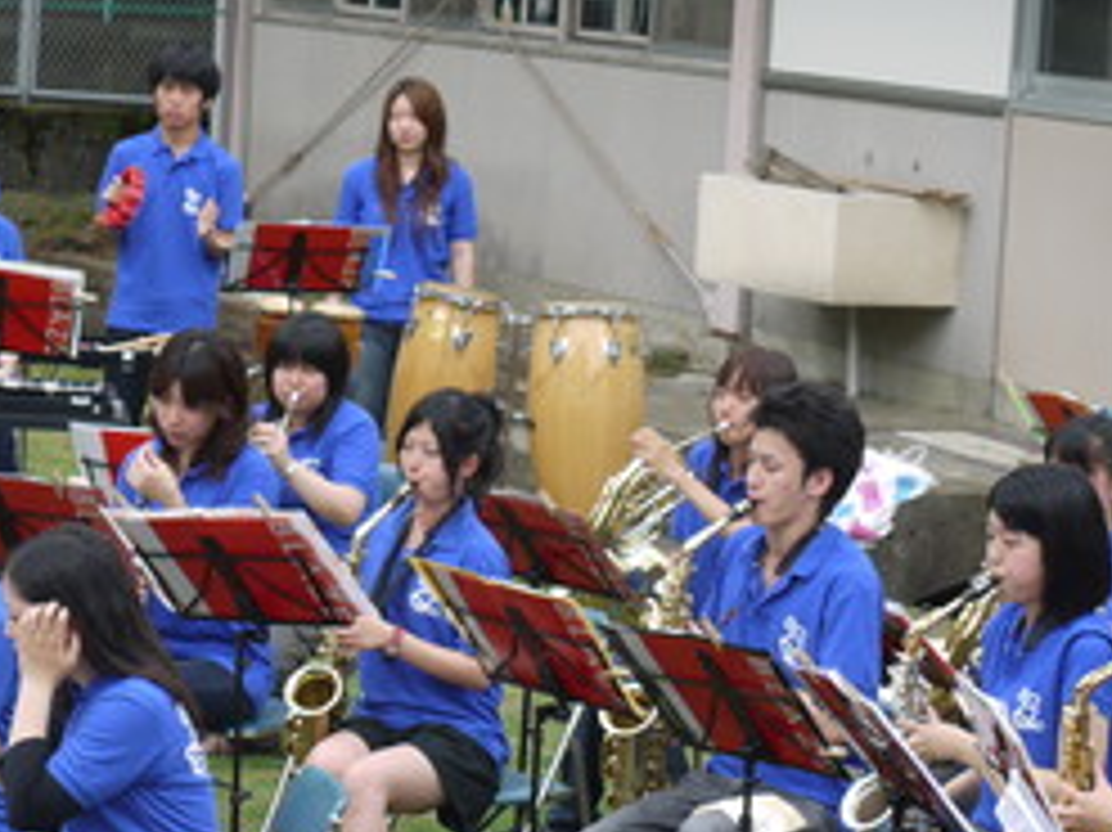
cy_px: 618
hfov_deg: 13.1
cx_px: 90
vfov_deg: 9.9
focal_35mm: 150
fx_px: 4816
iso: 100
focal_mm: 37
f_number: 6.3
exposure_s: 1/125
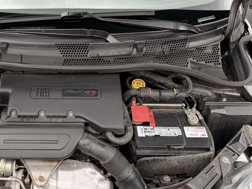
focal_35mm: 39
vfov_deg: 36.8
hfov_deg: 46.4
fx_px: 284
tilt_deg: -46.8
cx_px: 68
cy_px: 91
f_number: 1.78
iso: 100
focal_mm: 6.76
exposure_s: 1/361
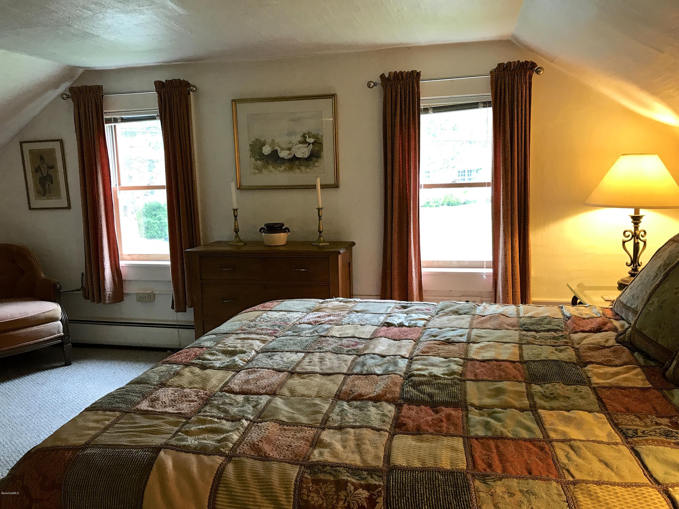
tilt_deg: -8.0
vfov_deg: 49.7
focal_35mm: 28
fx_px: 549
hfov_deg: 63.4
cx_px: 340
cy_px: 254
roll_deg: +1.8
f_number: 1.8
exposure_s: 1/30
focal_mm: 3.99
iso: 32
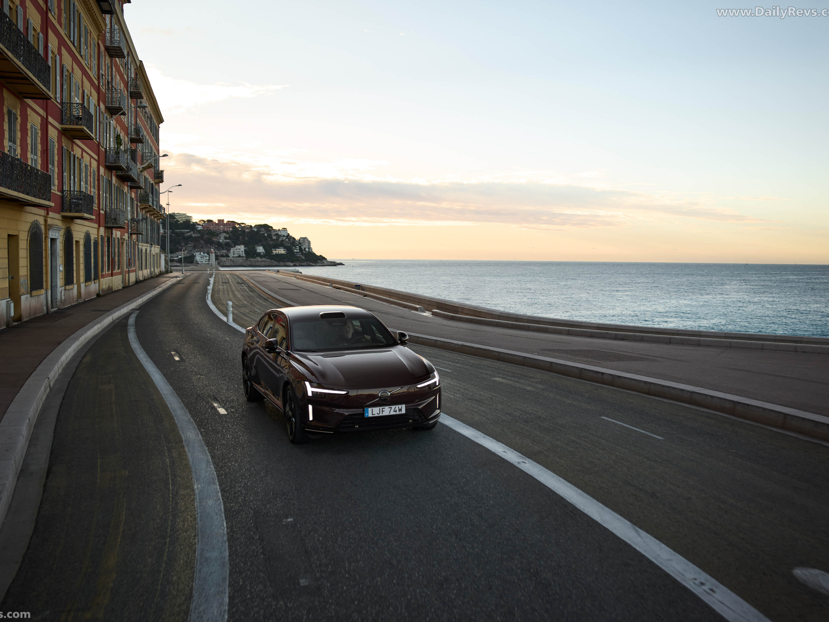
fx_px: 814
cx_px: 384
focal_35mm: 34
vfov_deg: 41.8
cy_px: 310
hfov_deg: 53.9
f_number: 2.8
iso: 100
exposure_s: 1/200
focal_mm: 31
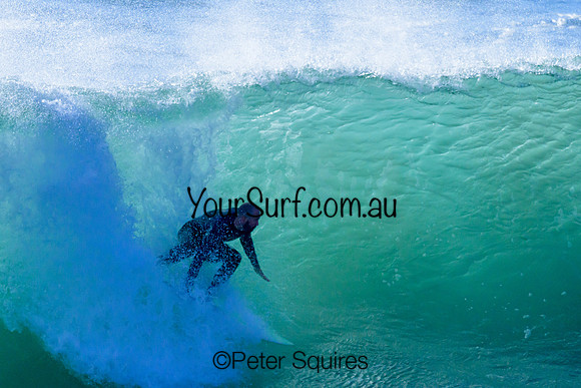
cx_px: 291
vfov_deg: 1.3
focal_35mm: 1095
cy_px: 123
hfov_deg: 1.9
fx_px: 17671
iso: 2000
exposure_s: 1/2000
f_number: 6.3
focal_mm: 800
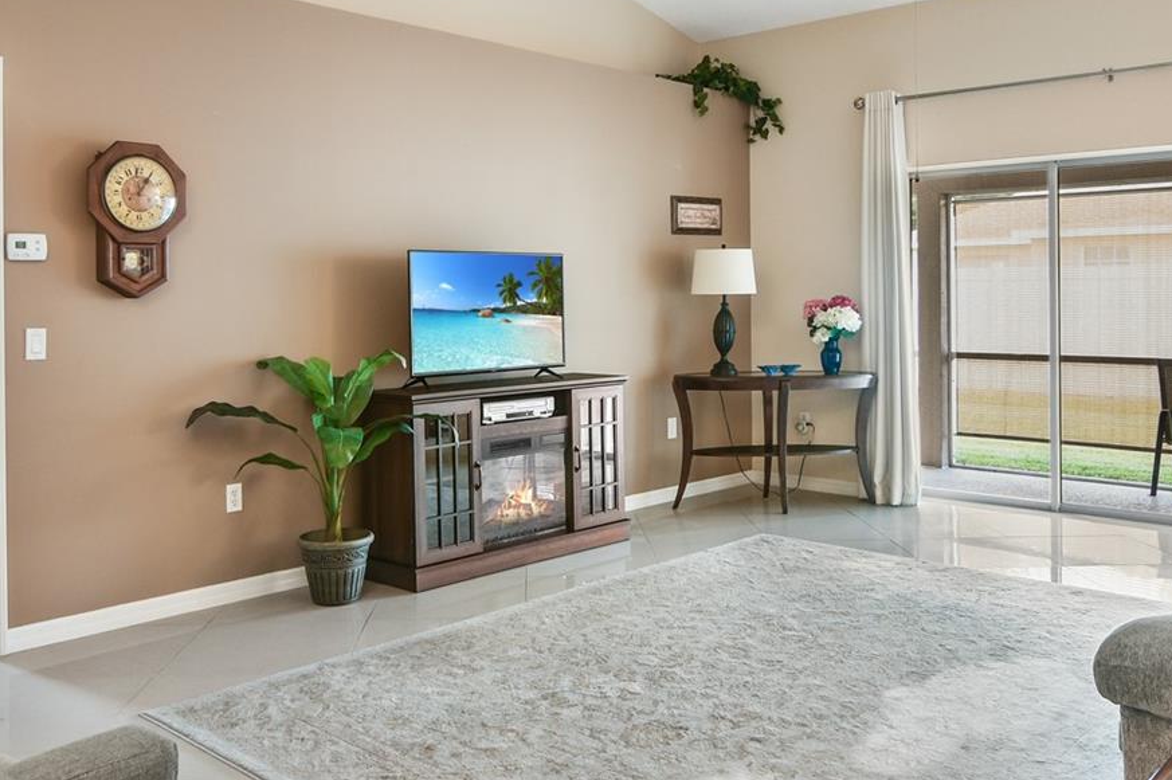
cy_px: 274
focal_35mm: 33
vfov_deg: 39.5
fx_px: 1074
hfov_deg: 57.2
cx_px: 589
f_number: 6.3
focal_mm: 12
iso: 250
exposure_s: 1/6
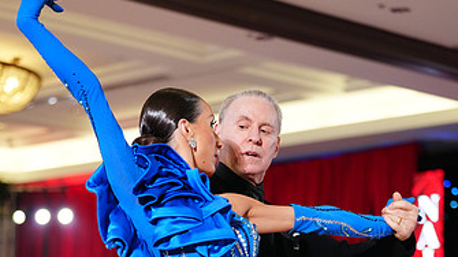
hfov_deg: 16.9
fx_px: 1541
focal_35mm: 127
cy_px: 320
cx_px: 214
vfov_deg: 9.4
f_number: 2.8
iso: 2500
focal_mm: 70
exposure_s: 1/400
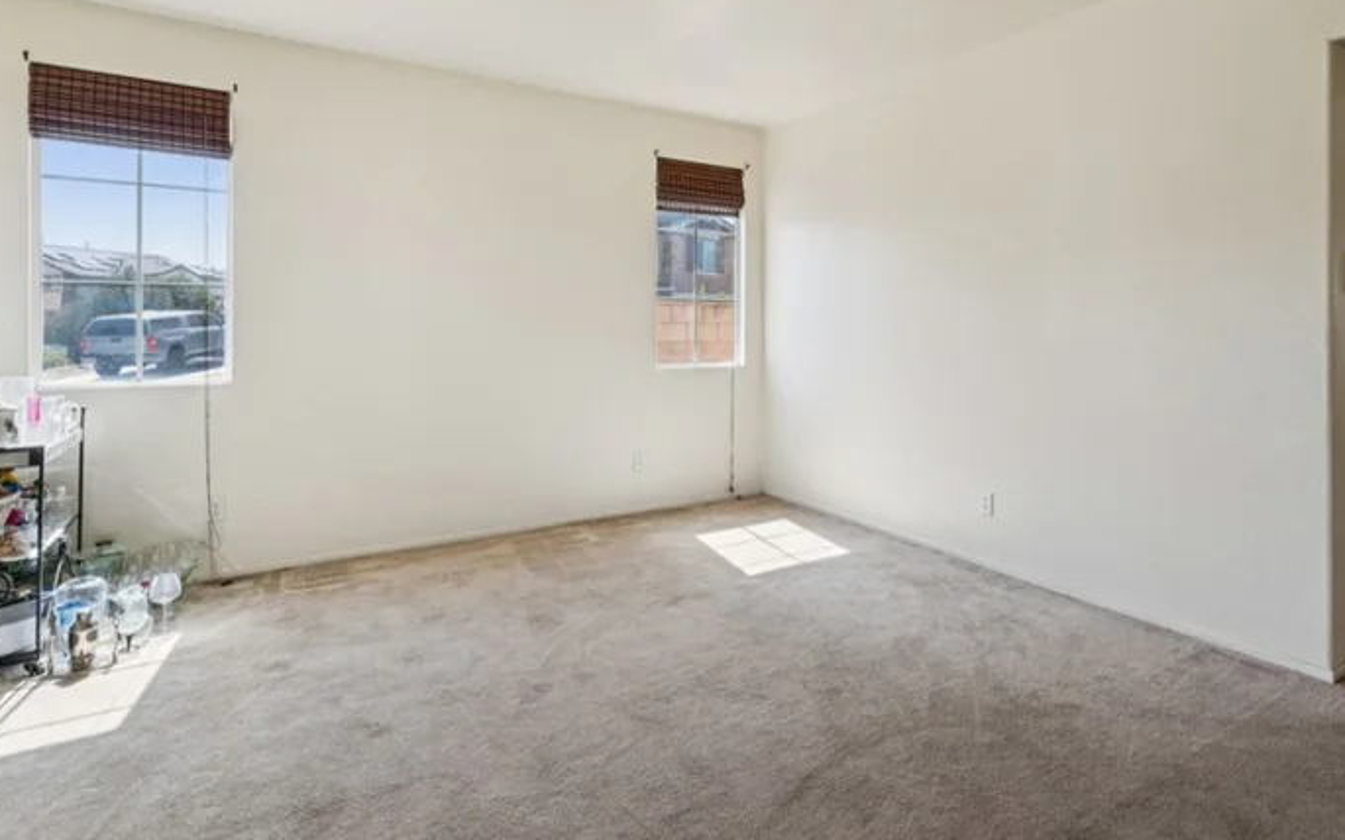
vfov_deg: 58.0
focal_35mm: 20
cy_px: 338
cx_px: 812
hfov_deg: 82.6
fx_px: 751
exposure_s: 1/10
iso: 100
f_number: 13
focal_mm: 16.4
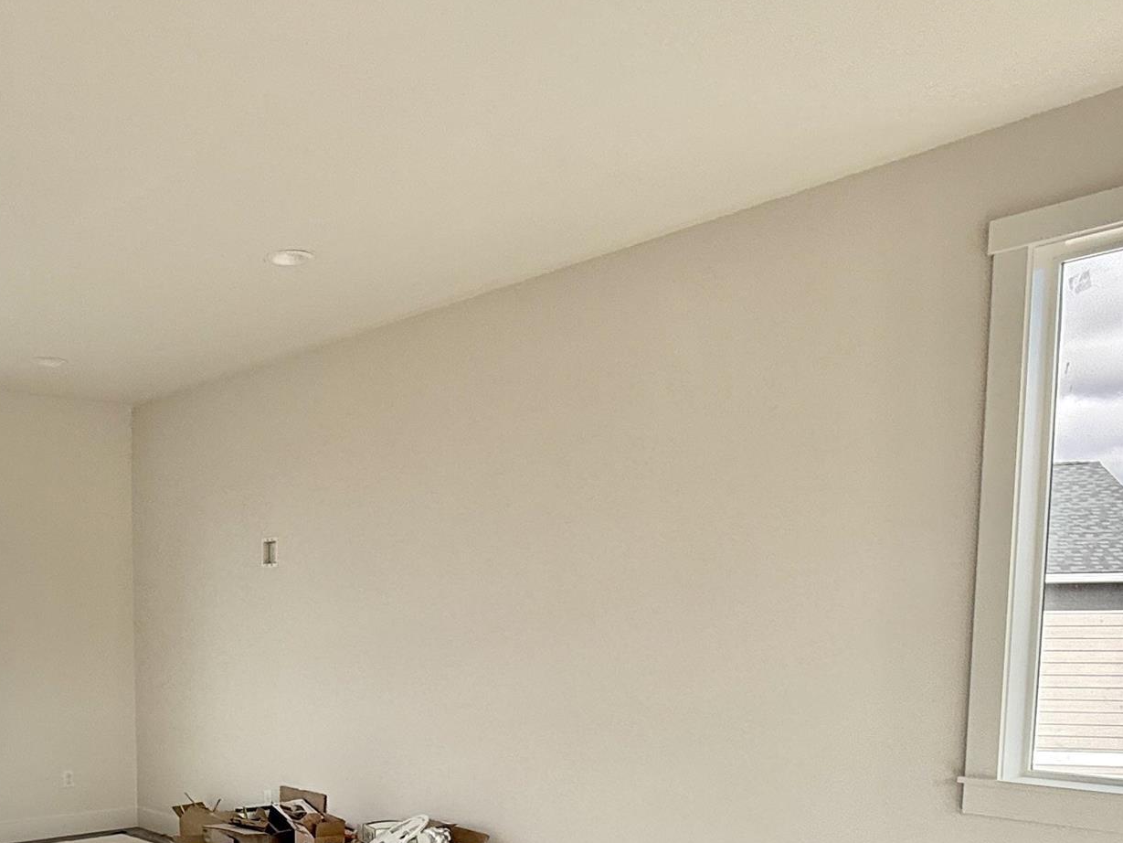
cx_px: 264
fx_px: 1136
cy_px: 736
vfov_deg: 38.3
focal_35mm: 35
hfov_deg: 50.2
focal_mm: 2.22
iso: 64
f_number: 2.2
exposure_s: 1/506
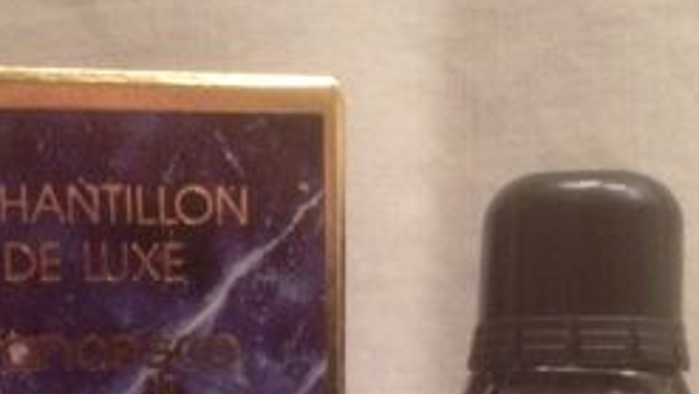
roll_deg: -2.6
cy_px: 496
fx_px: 1372
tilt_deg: -5.7
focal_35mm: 74
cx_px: 331
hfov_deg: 28.6
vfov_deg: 15.6
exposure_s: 1/20
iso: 400
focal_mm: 4.28
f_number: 2.4
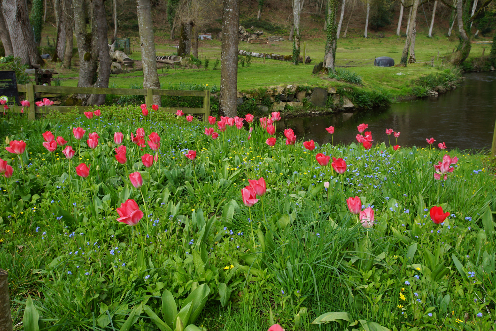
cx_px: 248
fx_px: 496
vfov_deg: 36.9
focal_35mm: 36
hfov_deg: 53.1
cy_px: 166
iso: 100
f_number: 6.3
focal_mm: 24
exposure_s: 1/50
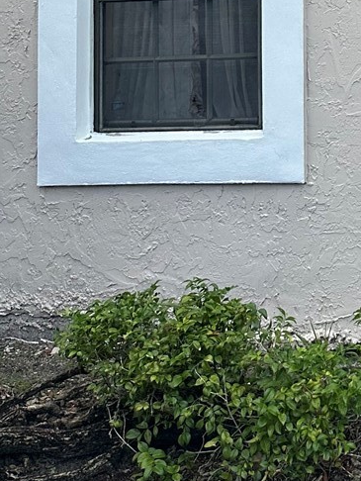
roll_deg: +1.9
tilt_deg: +7.7
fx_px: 1098
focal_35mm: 79
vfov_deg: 21.6
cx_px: 591
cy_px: -188
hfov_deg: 16.5
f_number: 1.78
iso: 80
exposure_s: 1/279
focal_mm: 6.86
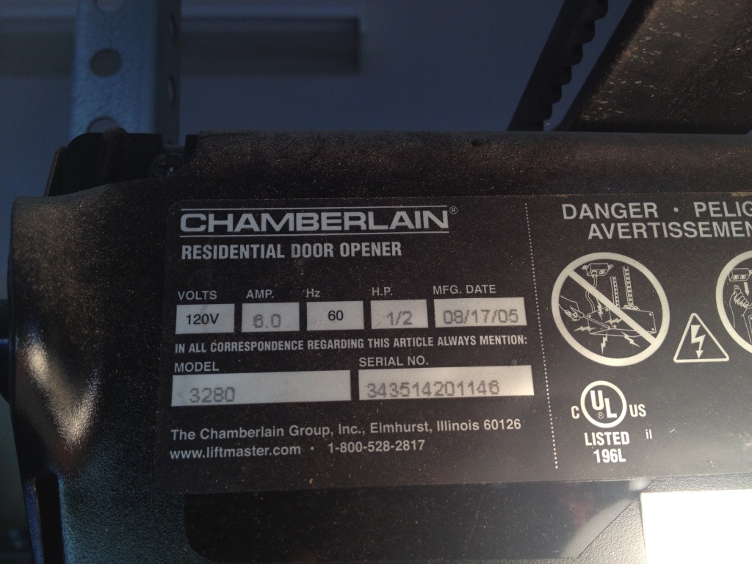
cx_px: 376
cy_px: 282
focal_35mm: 35
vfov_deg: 40.7
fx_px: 760
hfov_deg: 52.6
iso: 64
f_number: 2.4
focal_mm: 4.28
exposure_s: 1/120
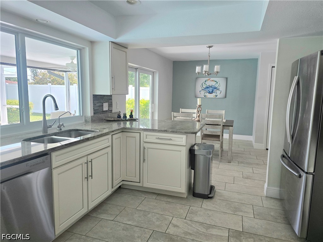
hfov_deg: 73.9
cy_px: 121
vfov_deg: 58.9
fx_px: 215
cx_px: 162
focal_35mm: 23
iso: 125
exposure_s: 1/182
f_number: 1.7
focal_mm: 6.3
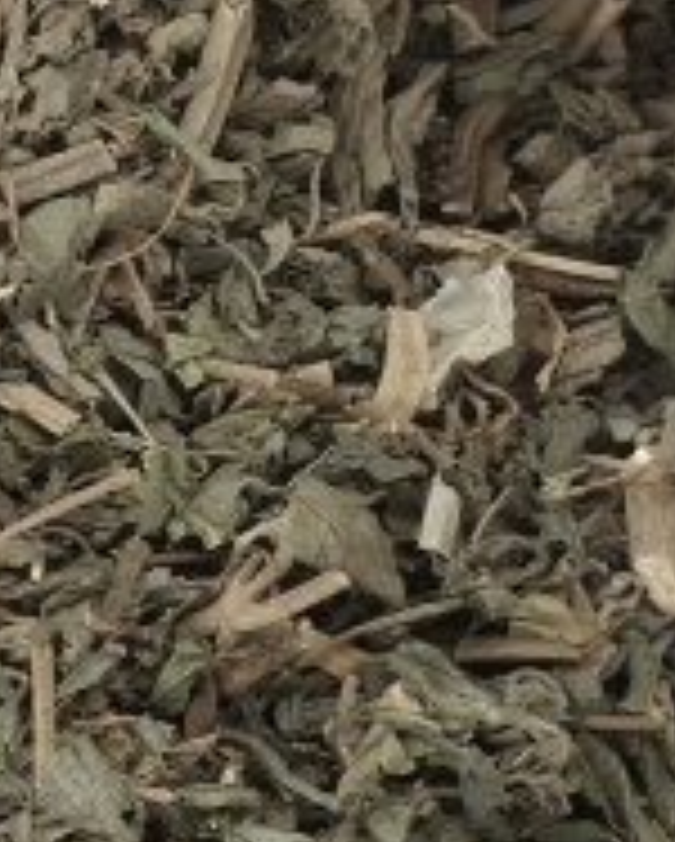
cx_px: -1102
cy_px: 910
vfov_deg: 19.2
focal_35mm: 96
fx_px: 2393
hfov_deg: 11.9
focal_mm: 5.6
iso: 541
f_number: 1.88
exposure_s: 1/50
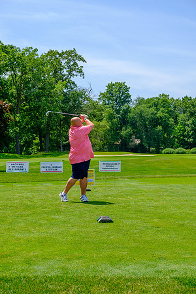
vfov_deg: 38.9
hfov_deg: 26.5
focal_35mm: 51
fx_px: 416
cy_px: 147
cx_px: 98
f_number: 5
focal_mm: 34.3
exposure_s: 1/500
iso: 200
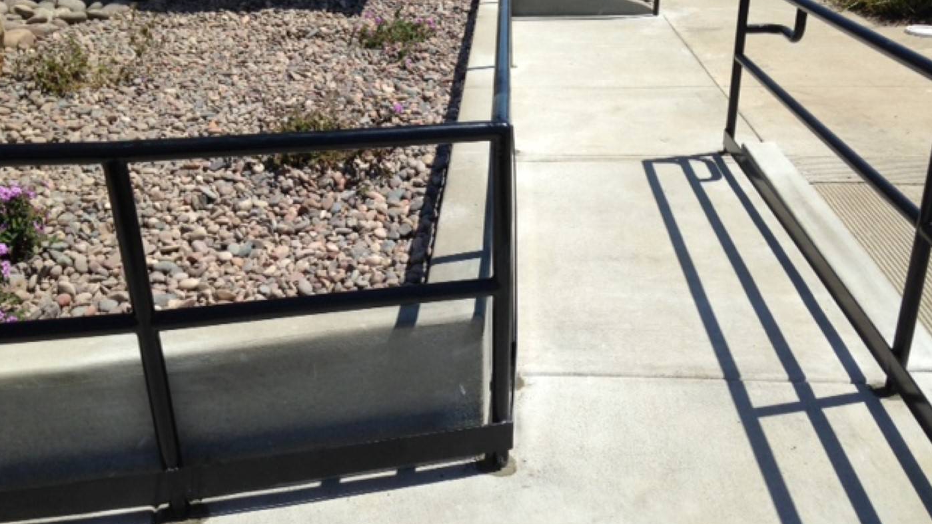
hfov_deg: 54.0
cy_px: 221
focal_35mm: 37
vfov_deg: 31.9
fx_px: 914
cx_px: 464
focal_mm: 4.12
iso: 50
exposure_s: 1/2008
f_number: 2.4
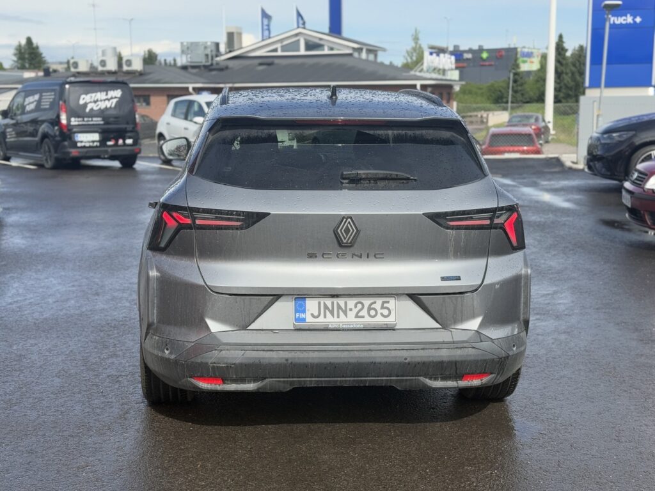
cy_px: 246
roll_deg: +0.5
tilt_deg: -9.1
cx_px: 328
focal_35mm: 48
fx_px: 908
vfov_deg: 30.3
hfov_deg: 39.7
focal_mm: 6.76
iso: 64
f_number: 1.78
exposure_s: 1/2762
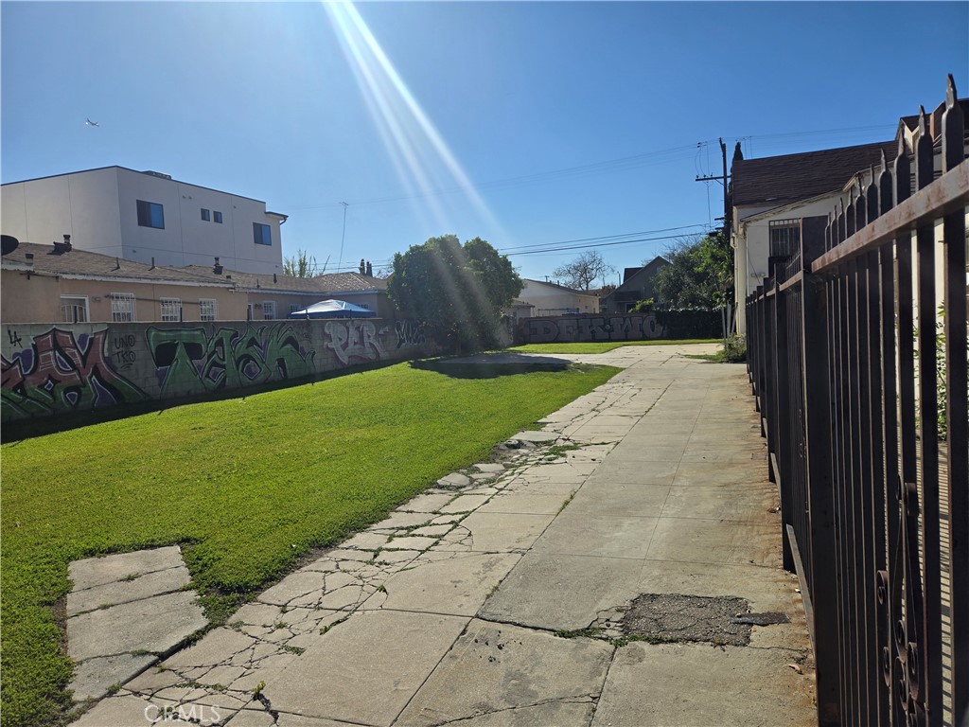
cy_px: 364
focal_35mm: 23
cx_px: 484
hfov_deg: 73.9
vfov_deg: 58.9
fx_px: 644
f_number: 1.8
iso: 25
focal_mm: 5.4
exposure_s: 1/3273
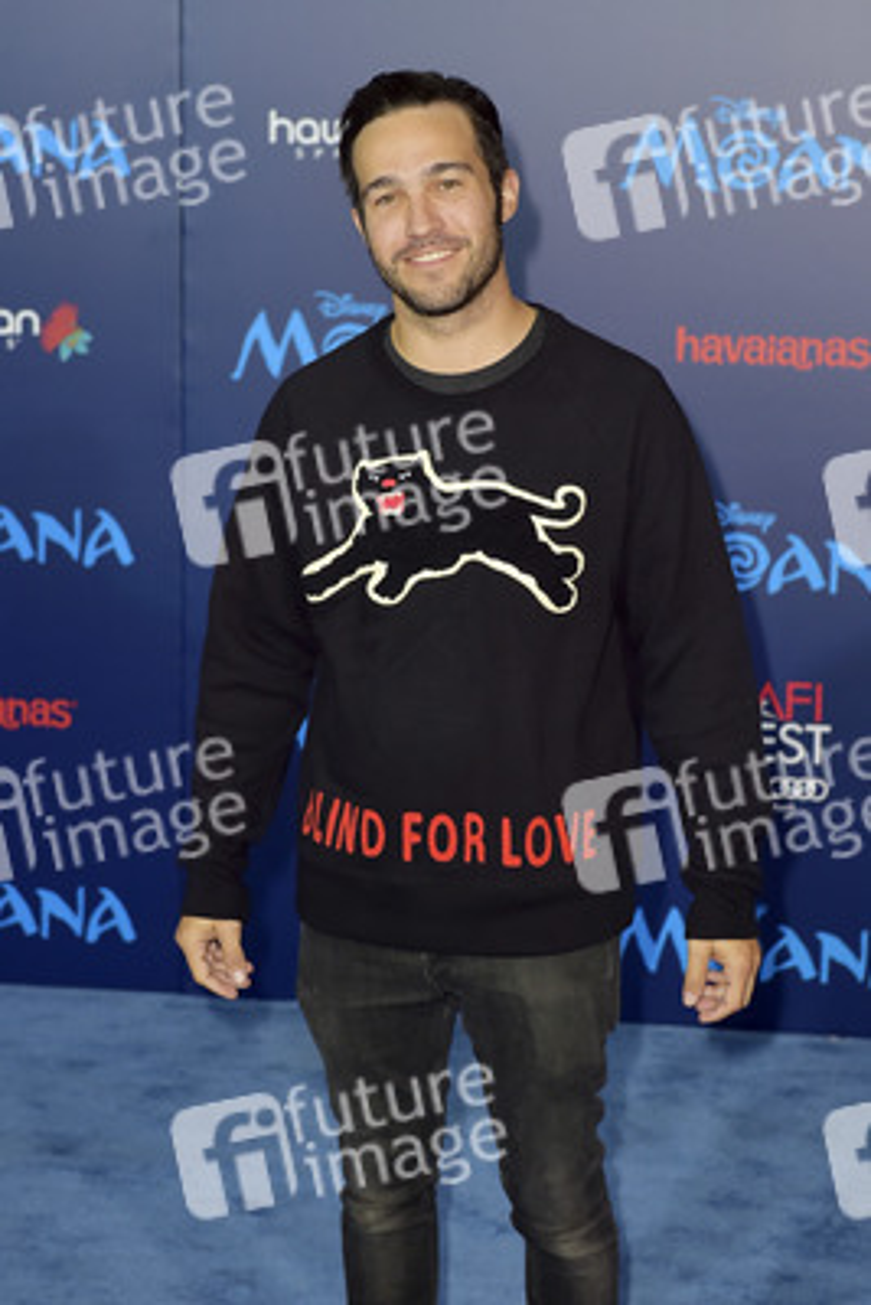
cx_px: 436
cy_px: 652
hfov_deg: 19.5
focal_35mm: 70
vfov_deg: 28.8
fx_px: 2538
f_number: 4.5
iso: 400
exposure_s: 1/320
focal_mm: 70
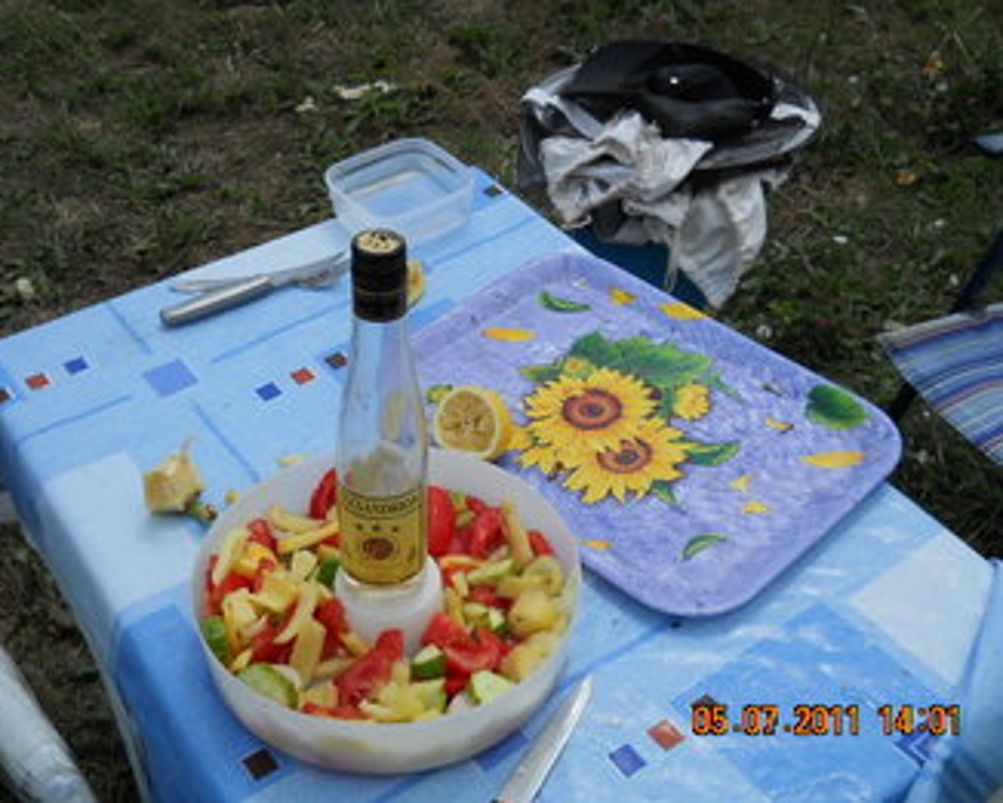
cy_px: 402
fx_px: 1277
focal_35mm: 43
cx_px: 468
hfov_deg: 42.9
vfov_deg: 34.9
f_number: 5.5
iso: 80
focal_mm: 6.72
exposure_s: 1/640
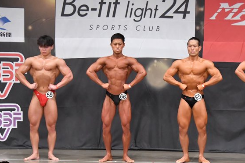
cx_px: 165
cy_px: 103
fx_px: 1388
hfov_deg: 10.1
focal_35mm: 204
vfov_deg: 6.7
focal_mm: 98
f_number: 5.6
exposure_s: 1/400
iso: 6400
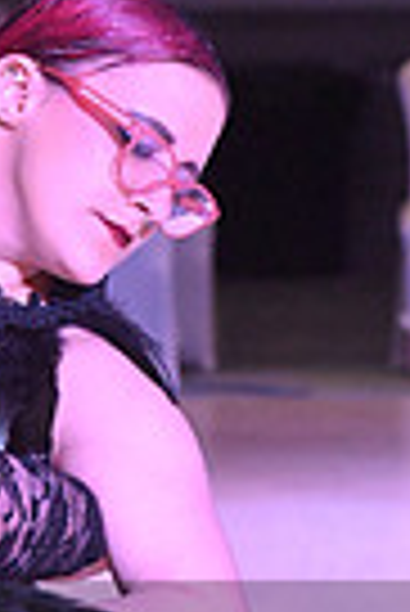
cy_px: 734
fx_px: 8741
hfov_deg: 2.7
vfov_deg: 4.0
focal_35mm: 513
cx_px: -169
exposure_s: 1/320
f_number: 8
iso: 5000
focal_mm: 120
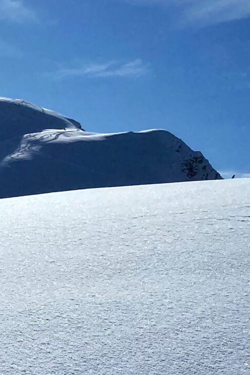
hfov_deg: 11.4
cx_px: -385
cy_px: 254
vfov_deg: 21.1
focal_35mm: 96
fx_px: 999
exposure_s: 1/11494
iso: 32
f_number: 1.8
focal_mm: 4.25
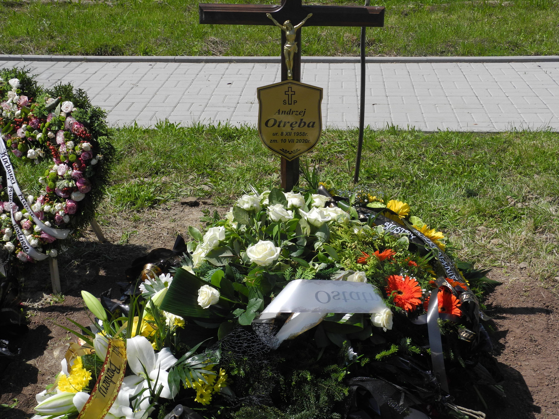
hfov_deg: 38.2
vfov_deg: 29.1
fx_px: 807
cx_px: 280
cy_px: 210
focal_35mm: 50
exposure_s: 1/1000
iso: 100
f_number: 4.5
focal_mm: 10.7
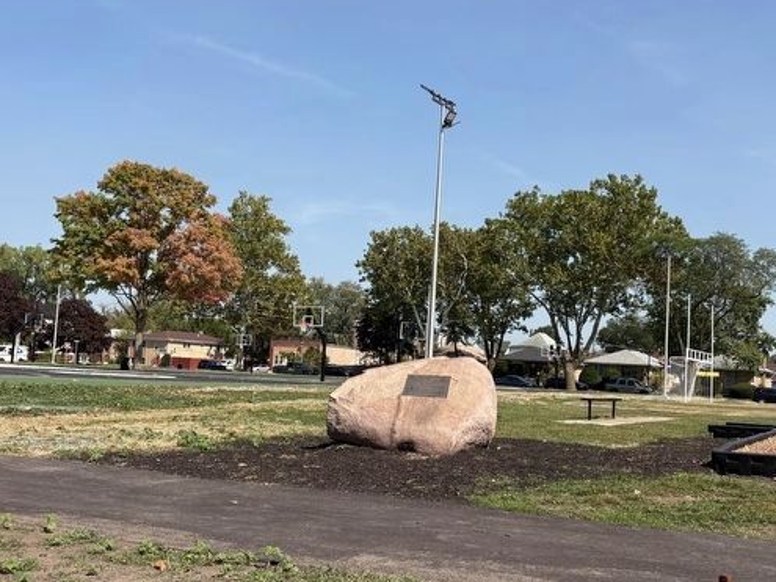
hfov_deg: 44.7
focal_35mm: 42
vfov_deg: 34.3
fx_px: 941
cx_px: 450
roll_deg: -1.0
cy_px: 301
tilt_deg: +3.4
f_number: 1.6
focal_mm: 5.96
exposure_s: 1/3279
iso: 50
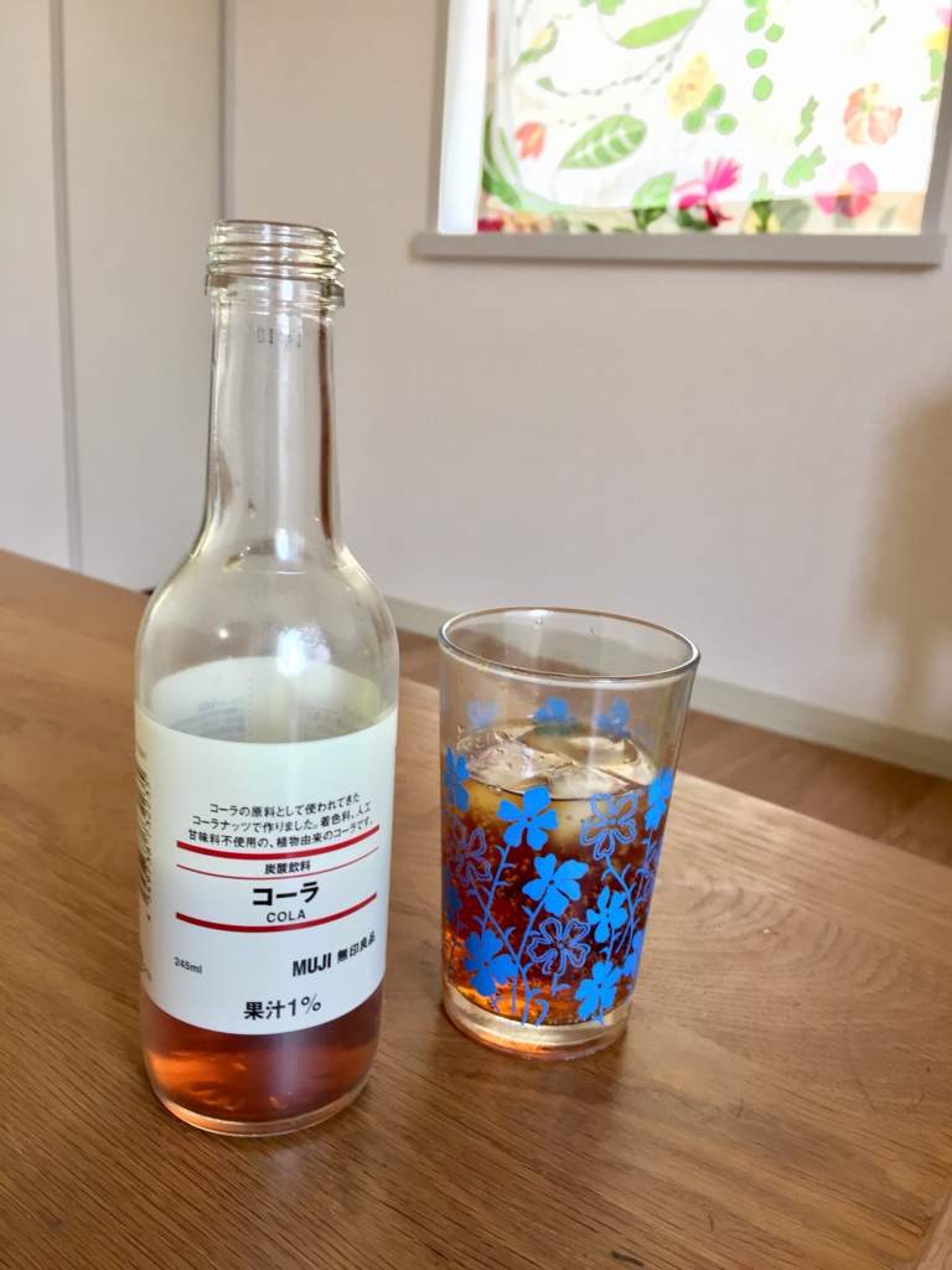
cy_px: 635
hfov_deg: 48.2
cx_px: 476
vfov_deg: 61.7
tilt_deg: -14.4
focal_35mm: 29
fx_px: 1063
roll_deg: -3.4
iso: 100
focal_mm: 4.15
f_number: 2.2
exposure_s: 1/30
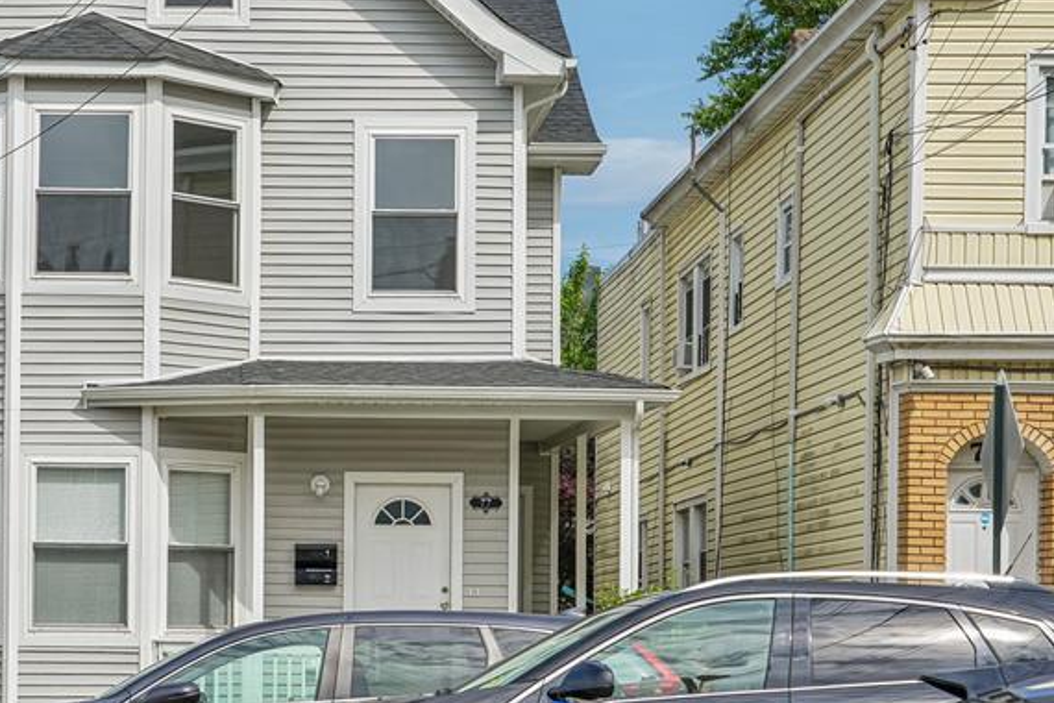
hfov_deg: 25.4
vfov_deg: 17.3
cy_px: 329
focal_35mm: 79
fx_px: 2313
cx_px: 257
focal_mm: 44
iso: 125
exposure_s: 1/800
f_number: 8
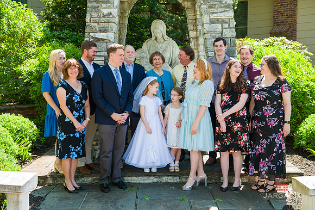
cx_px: 158
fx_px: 385
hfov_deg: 44.5
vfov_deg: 30.5
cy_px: 105
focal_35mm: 44
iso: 250
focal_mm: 44
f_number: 5.6
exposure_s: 1/320
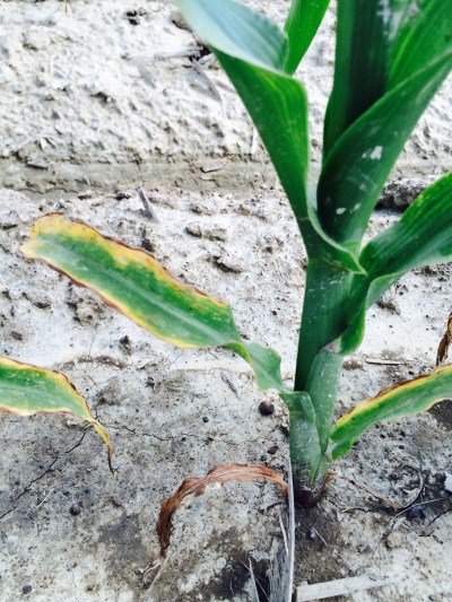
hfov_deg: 46.8
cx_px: 226
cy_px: 301
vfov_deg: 60.0
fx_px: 522
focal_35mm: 30
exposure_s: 1/466
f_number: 2.2
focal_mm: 4.12
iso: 32
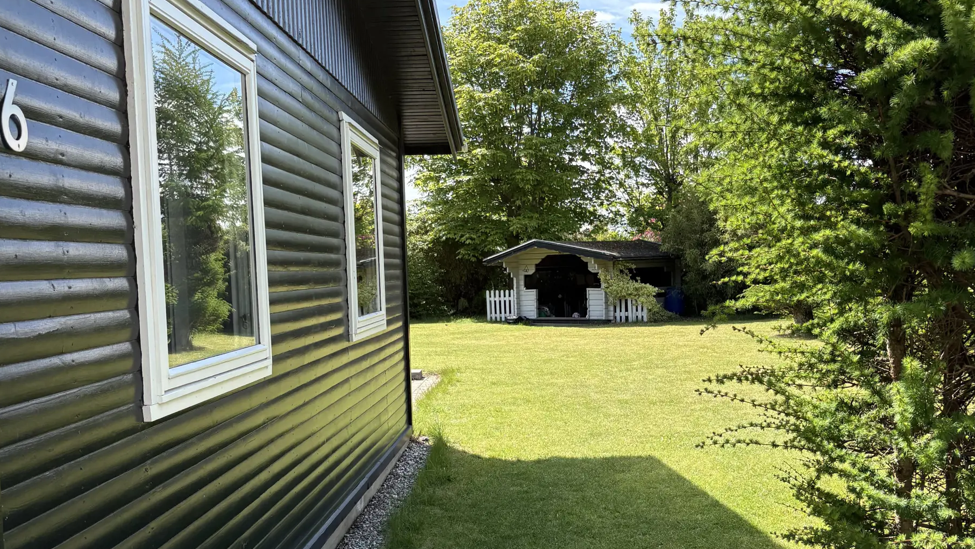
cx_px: 480
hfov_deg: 50.5
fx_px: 1034
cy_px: 348
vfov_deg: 29.6
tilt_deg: -4.2
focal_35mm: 40
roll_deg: +0.9
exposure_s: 1/1550
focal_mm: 5.96
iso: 64
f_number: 1.6
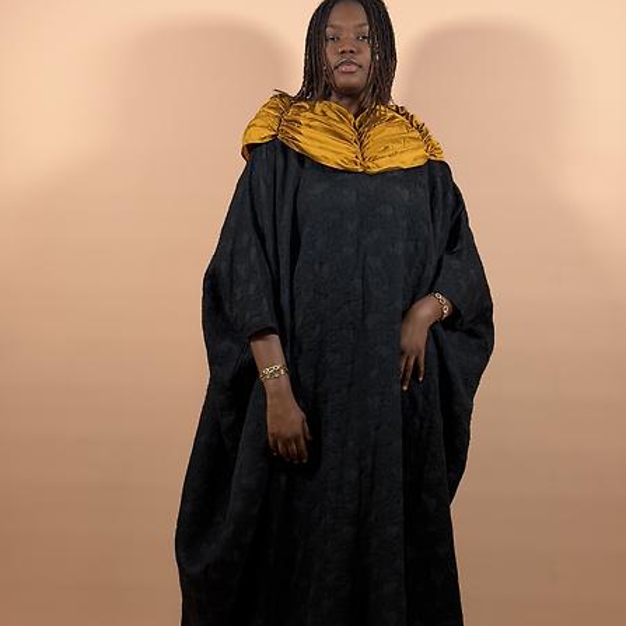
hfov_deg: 30.0
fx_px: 1166
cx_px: 314
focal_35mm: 57
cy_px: 373
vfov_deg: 30.0
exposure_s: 1/50
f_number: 1.78
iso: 64
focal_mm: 6.76
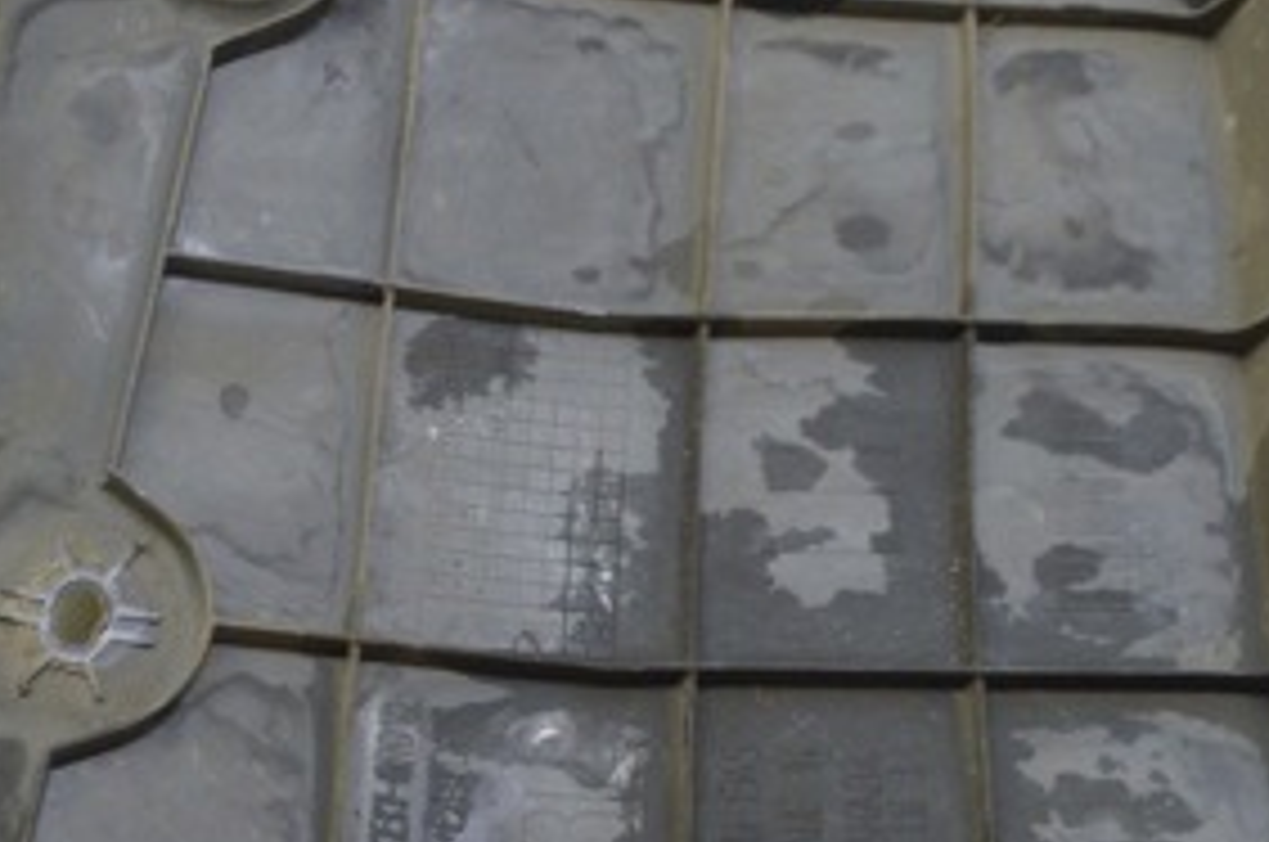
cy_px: 254
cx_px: 612
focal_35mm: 75
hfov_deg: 27.0
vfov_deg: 18.0
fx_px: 2639
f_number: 5.6
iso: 400
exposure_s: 1/20
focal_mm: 22
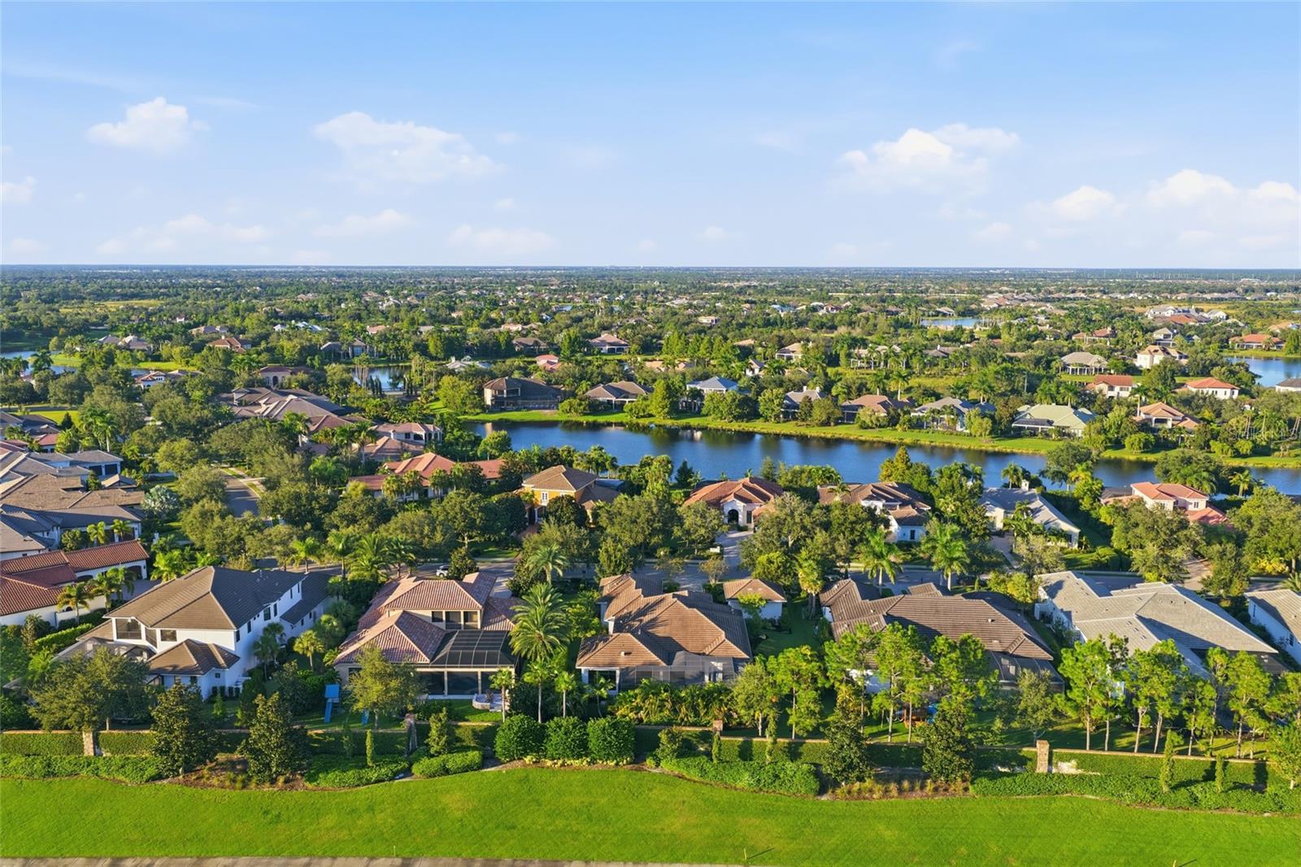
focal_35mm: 28
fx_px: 1012
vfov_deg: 46.4
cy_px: 434
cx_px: 650
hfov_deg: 65.5
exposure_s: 1/1000
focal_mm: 14.4
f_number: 2.8
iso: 250
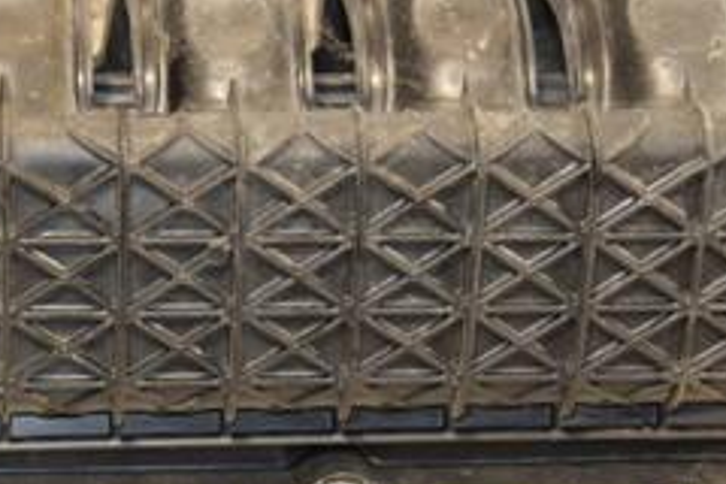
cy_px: 257
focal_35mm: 131
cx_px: 230
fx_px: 2647
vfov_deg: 10.4
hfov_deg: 15.6
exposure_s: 1/125
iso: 800
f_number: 5
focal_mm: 35
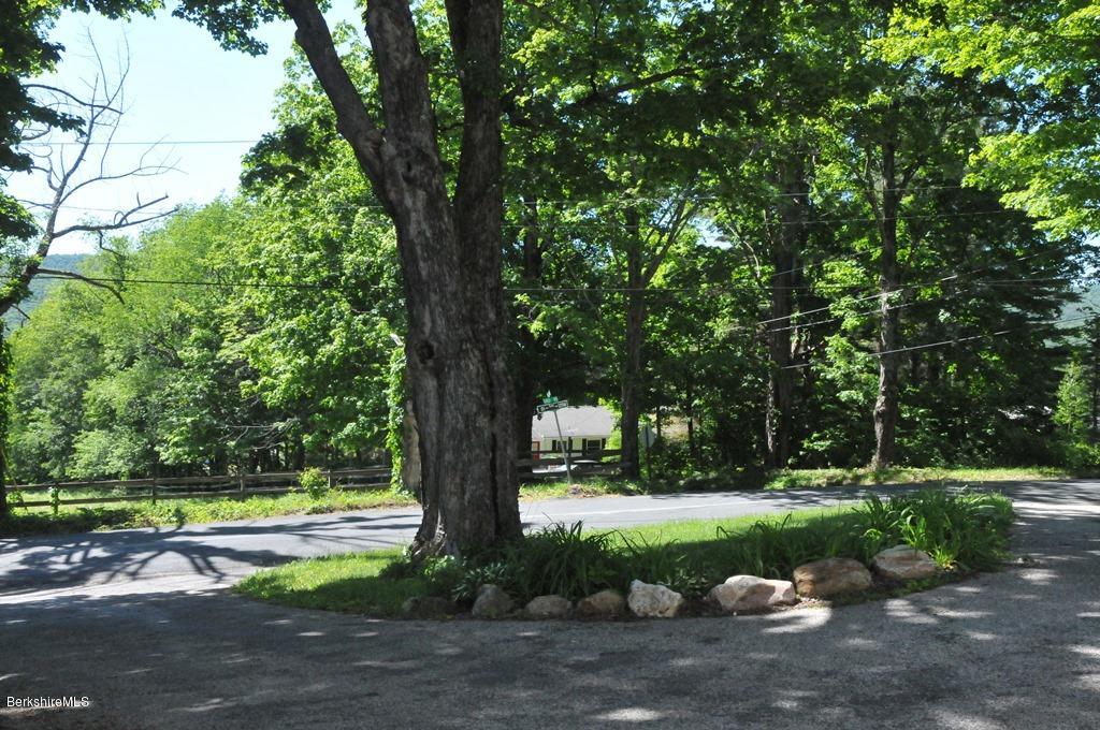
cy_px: 365
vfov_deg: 36.8
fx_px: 1099
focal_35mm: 36
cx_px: 550
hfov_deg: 53.2
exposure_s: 1/800
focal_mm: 24
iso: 2500
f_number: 14
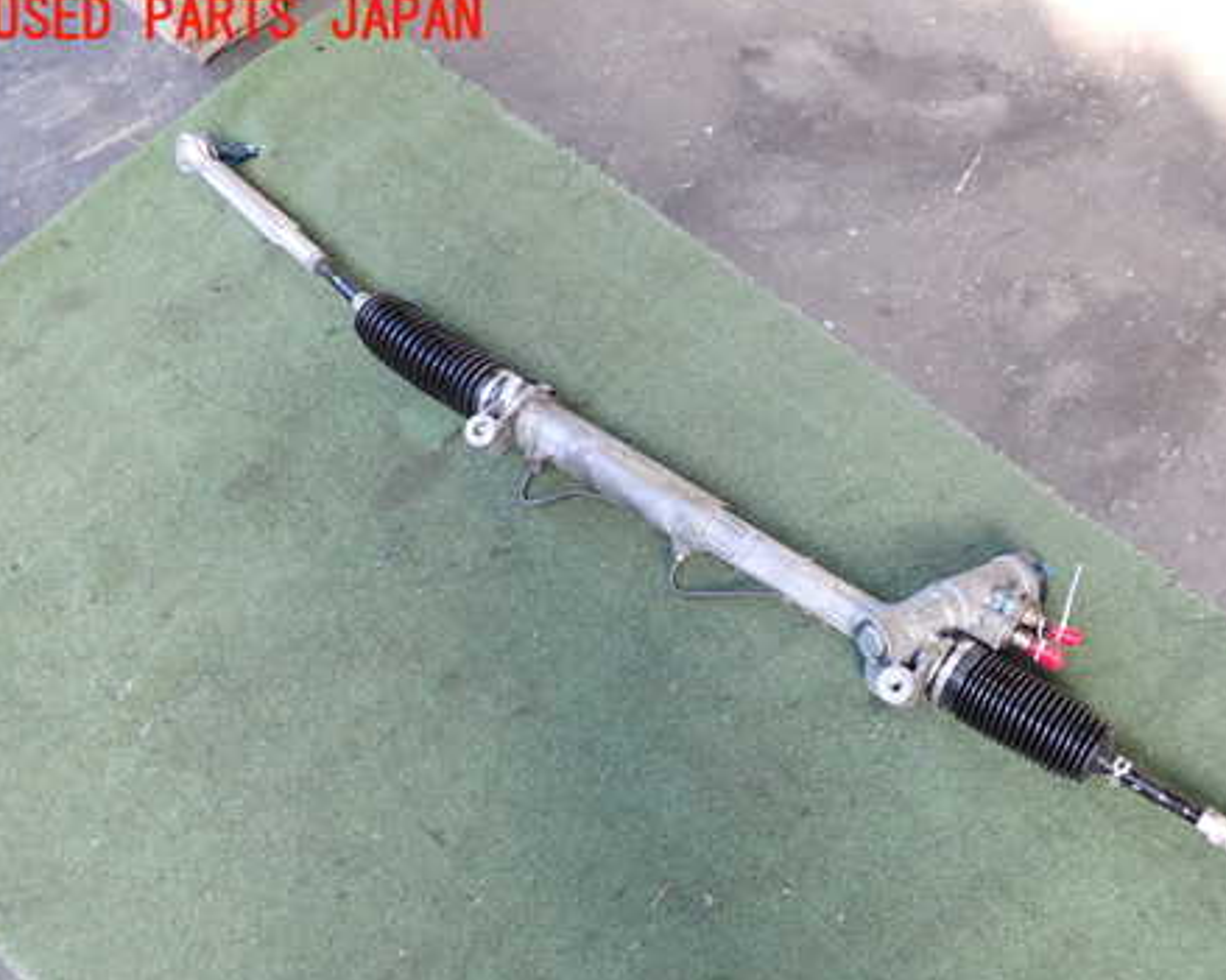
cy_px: 614
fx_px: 1451
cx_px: 813
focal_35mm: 40
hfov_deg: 45.2
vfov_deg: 37.1
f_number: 2.3
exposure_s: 1/60
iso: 125
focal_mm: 5.4
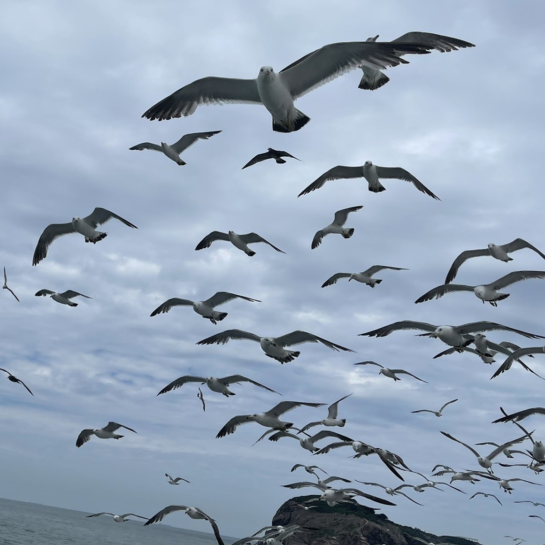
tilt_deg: +22.8
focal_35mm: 38
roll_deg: -9.6
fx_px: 677
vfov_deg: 43.8
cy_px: 243
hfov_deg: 43.6
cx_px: 216
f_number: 1.6
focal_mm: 5.1
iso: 32
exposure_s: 1/10989
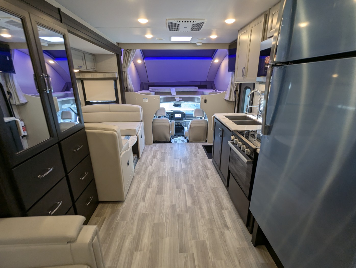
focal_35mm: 16
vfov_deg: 78.2
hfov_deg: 94.4
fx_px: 165
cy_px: 134
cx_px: 178
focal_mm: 2.35
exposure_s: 1/60
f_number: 2.2
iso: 70
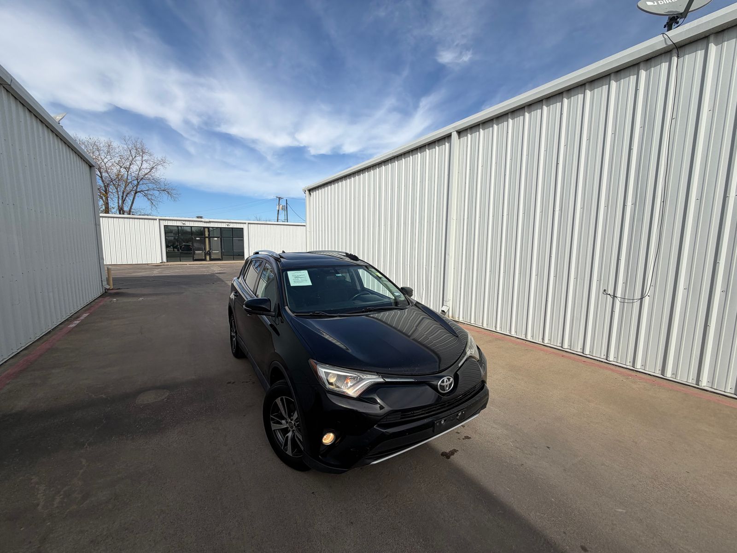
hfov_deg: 102.1
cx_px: 368
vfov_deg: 85.7
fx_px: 298
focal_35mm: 14
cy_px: 276
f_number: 2.2
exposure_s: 1/1033
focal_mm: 2.22
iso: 20
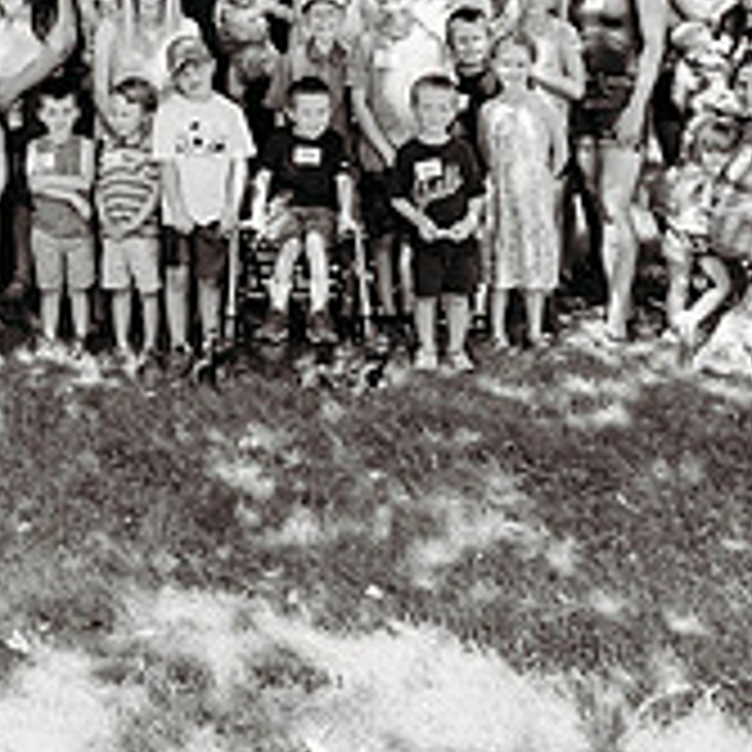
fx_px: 2065
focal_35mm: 84
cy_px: -23
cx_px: -45
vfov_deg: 19.9
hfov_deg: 19.9
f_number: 4.5
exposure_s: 1/200
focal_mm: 28.5
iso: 160
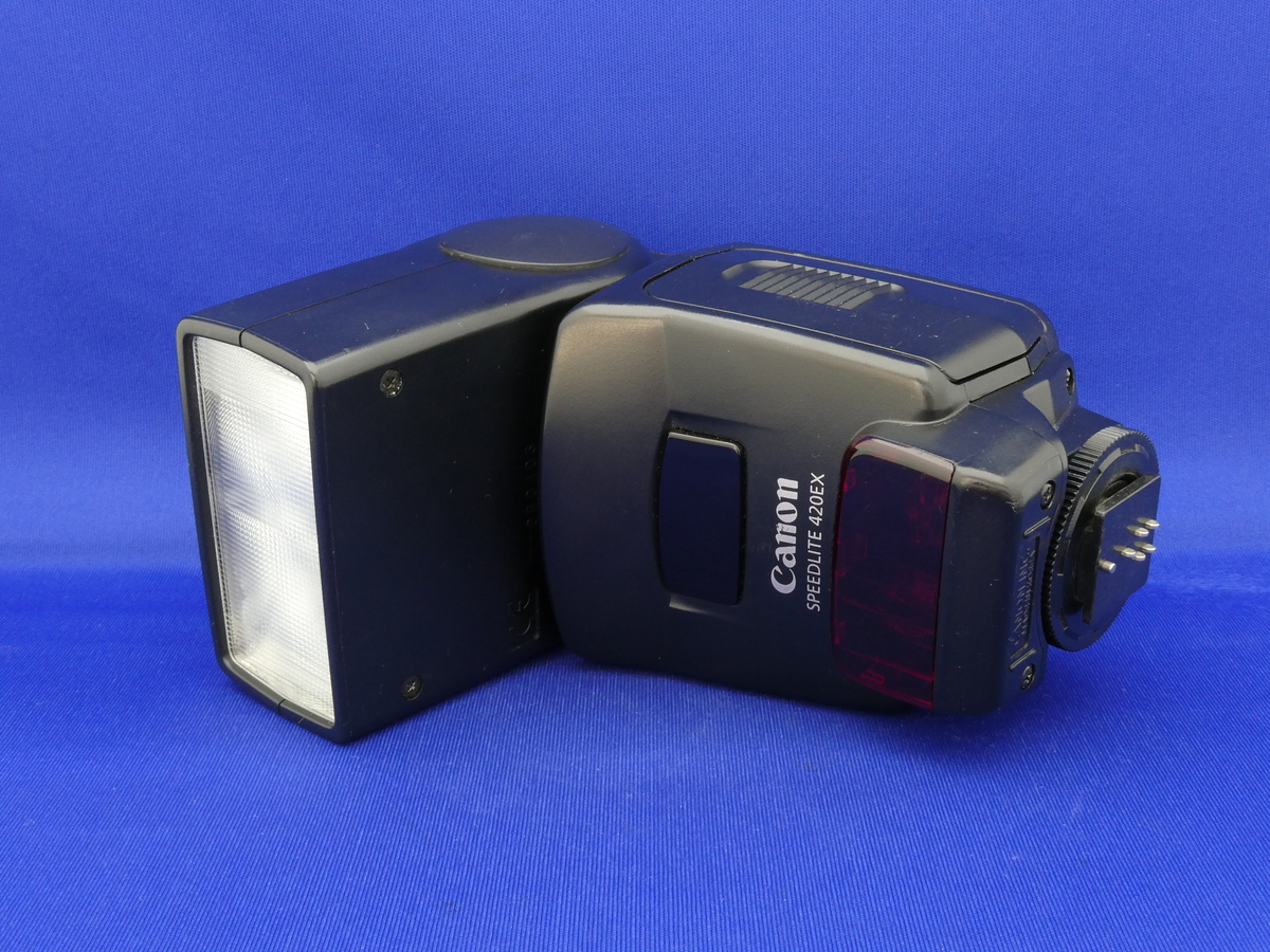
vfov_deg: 32.9
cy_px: 476
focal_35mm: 44
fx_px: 1614
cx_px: 635
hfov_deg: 42.9
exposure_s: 1
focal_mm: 7.8
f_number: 8
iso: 200
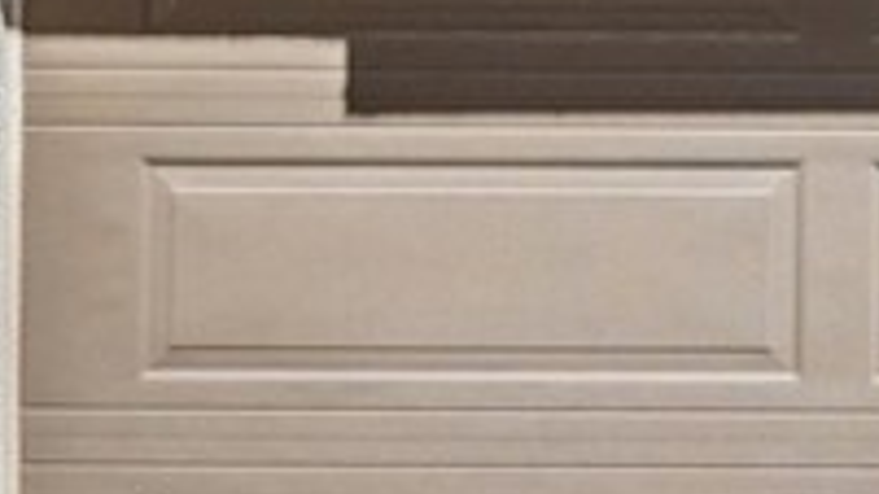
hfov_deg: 12.5
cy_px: -140
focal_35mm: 155
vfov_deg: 7.7
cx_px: 1640
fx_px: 3612
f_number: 8
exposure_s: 1/640
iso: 400
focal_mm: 29
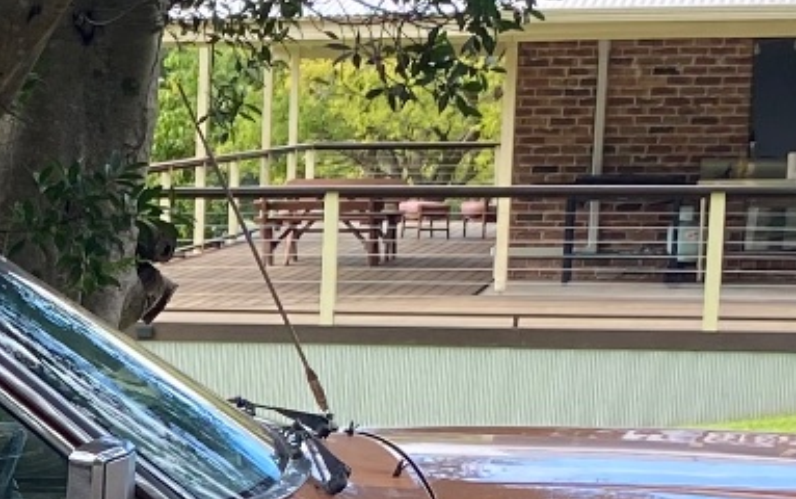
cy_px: 694
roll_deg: +1.2
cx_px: -268
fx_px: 2996
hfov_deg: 14.4
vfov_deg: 9.3
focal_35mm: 138
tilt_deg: -10.6
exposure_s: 1/258
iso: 32
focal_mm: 4.25
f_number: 1.8
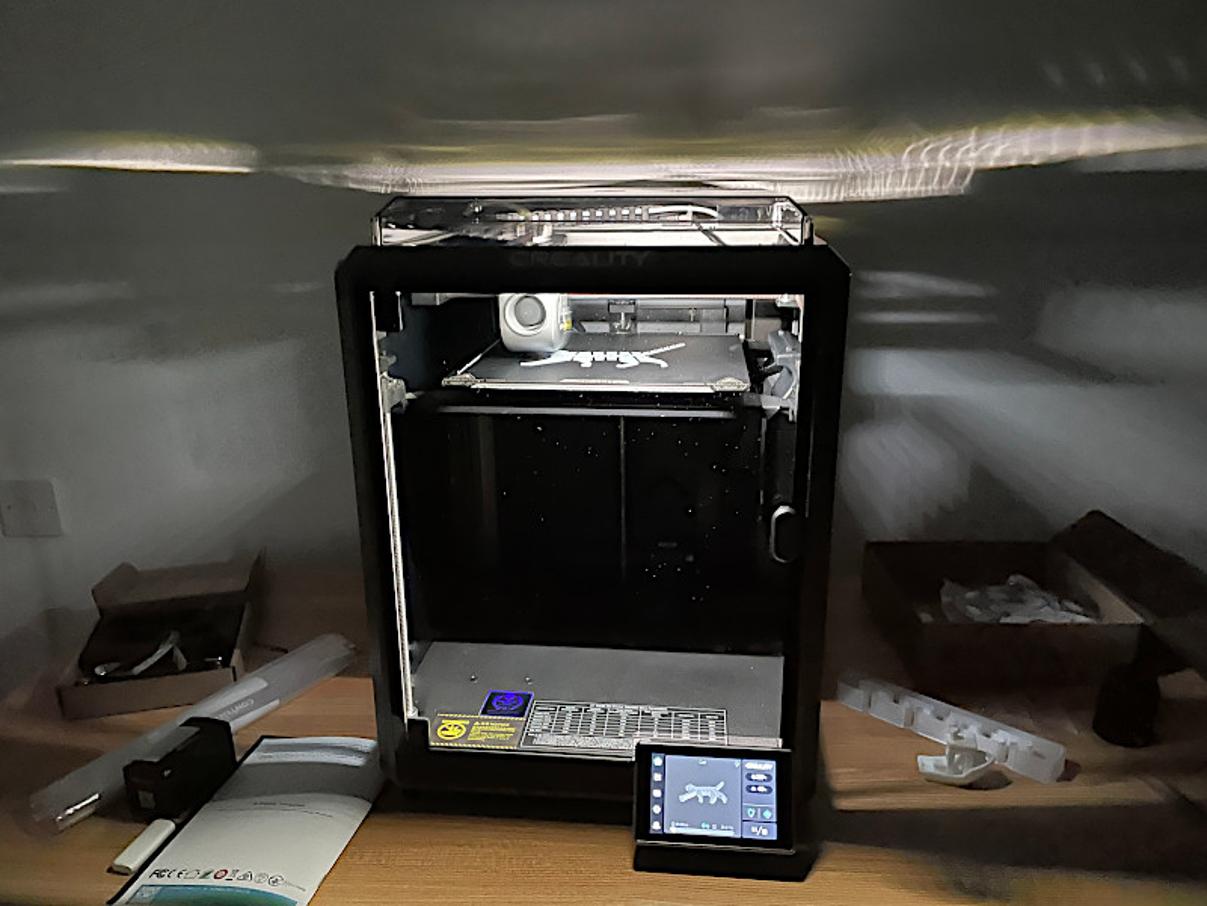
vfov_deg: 53.1
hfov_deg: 67.3
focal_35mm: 26
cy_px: 453
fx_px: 907
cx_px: 604
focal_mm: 4.2
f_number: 1.6
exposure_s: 1/16
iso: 1000
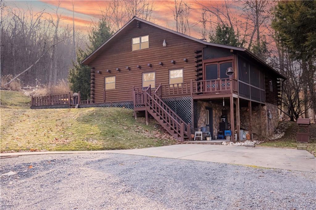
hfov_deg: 53.2
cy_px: 105
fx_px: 316
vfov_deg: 36.8
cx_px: 158
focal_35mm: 36
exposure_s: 1/6000
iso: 640
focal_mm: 24
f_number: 5.6
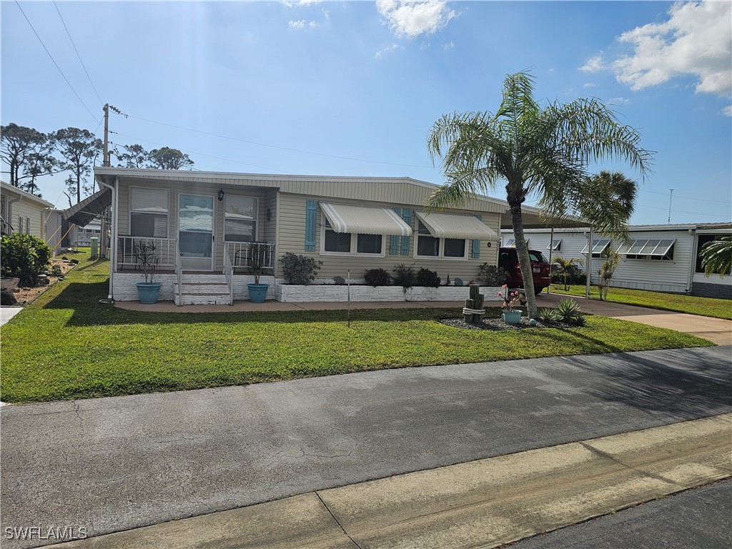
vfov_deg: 58.9
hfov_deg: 73.9
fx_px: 486
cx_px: 366
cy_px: 274
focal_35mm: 23
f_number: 1.7
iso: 10
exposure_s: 1/1737
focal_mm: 6.3
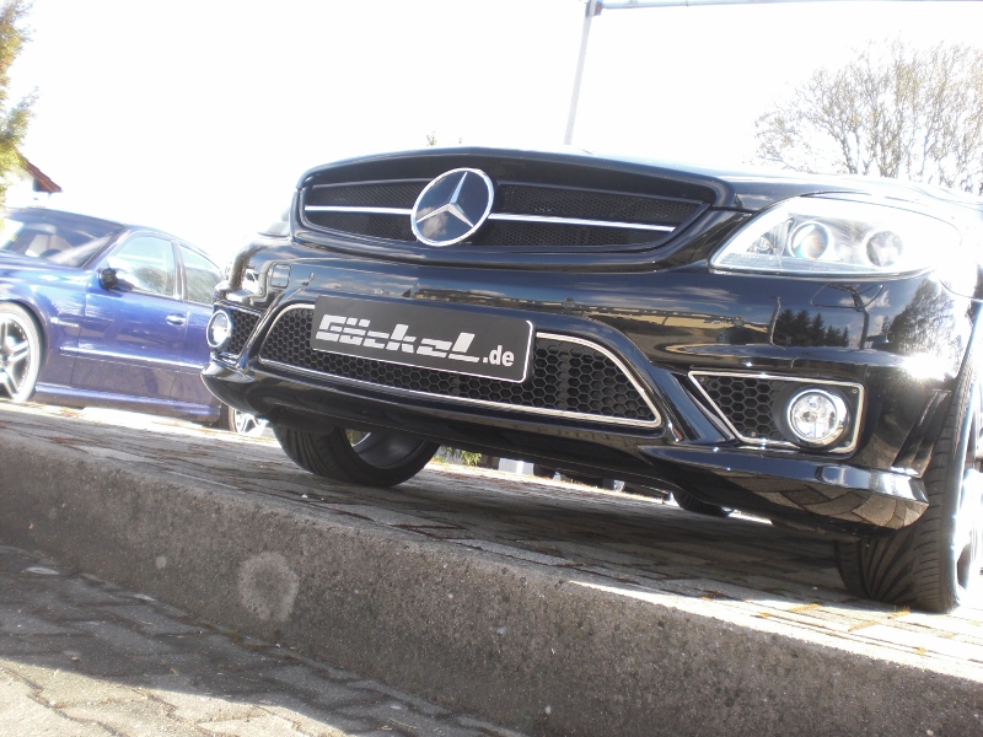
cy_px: 368
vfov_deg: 37.7
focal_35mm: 38
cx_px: 492
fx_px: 1079
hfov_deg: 49.0
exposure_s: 1/125
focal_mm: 6.3
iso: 64
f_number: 3.1
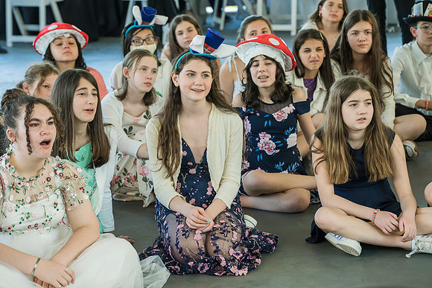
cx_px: 216
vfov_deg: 11.4
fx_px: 1440
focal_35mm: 120
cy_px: 144
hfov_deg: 17.1
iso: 800
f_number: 5.6
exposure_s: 1/160
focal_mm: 120
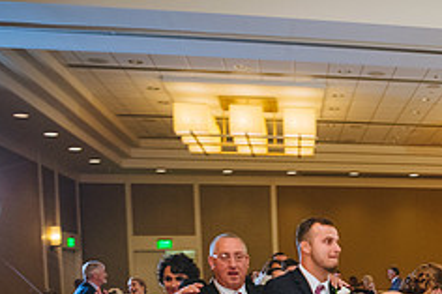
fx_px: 724
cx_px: 479
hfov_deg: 30.6
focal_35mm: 59
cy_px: 360
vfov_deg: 21.2
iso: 1250
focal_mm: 24
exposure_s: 1/80
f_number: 2.8
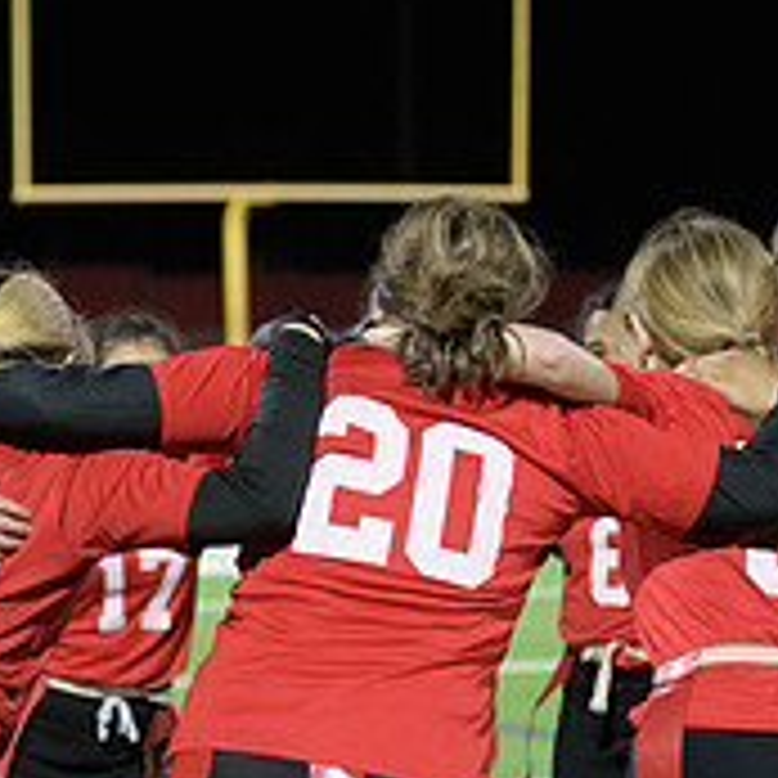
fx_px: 5060
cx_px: 153
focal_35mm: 199
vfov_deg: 8.8
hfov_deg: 8.8
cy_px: 551
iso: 6400
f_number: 2.8
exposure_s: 1/640
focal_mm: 70
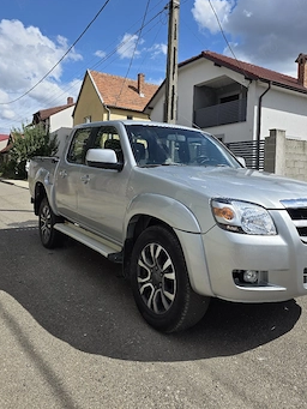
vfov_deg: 65.1
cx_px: 170
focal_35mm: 27
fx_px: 319
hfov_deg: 51.3
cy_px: 179
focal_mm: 6.3
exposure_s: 1/10000
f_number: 1.7
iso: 80
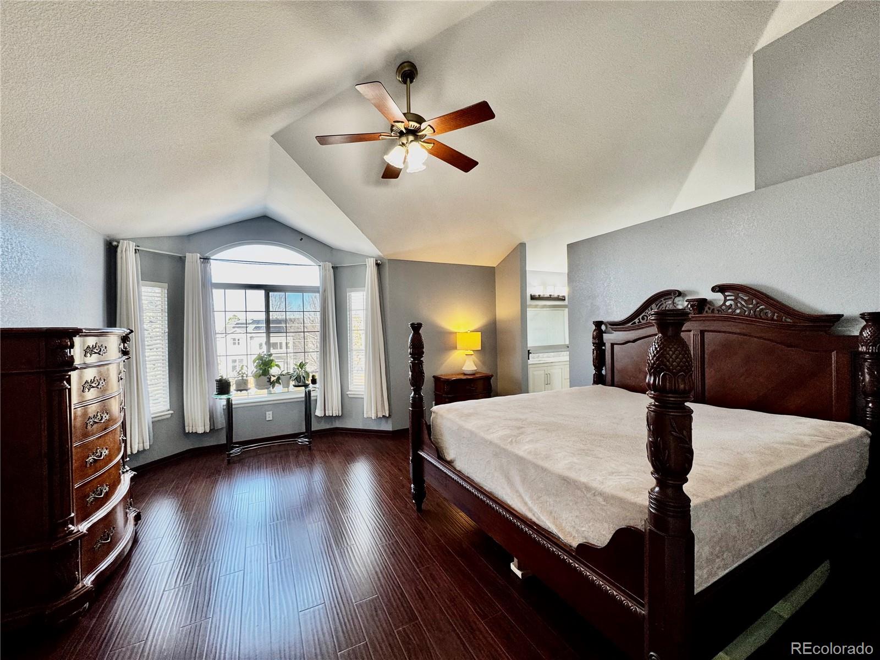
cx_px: 440
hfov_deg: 102.1
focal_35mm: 14
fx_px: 356
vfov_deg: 85.7
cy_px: 330
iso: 100
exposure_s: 1/120
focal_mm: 2.22
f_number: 2.2
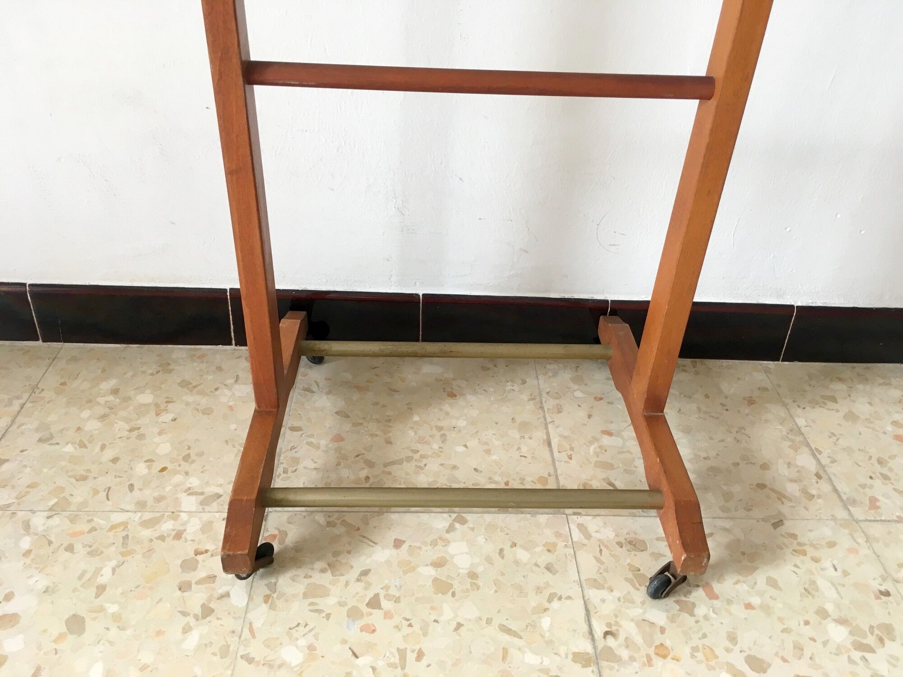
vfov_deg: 48.2
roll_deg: -2.9
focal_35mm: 29
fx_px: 756
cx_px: 452
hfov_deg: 61.7
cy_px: 338
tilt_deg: -33.2
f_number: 2.2
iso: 80
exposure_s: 1/33
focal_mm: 4.15
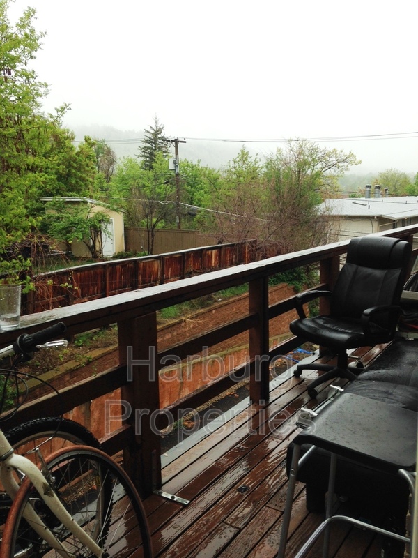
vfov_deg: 55.4
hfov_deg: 42.9
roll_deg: +0.2
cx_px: 209
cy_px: 279
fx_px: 531
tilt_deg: -9.3
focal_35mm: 33
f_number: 2.4
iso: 50
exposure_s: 1/150
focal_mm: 4.12
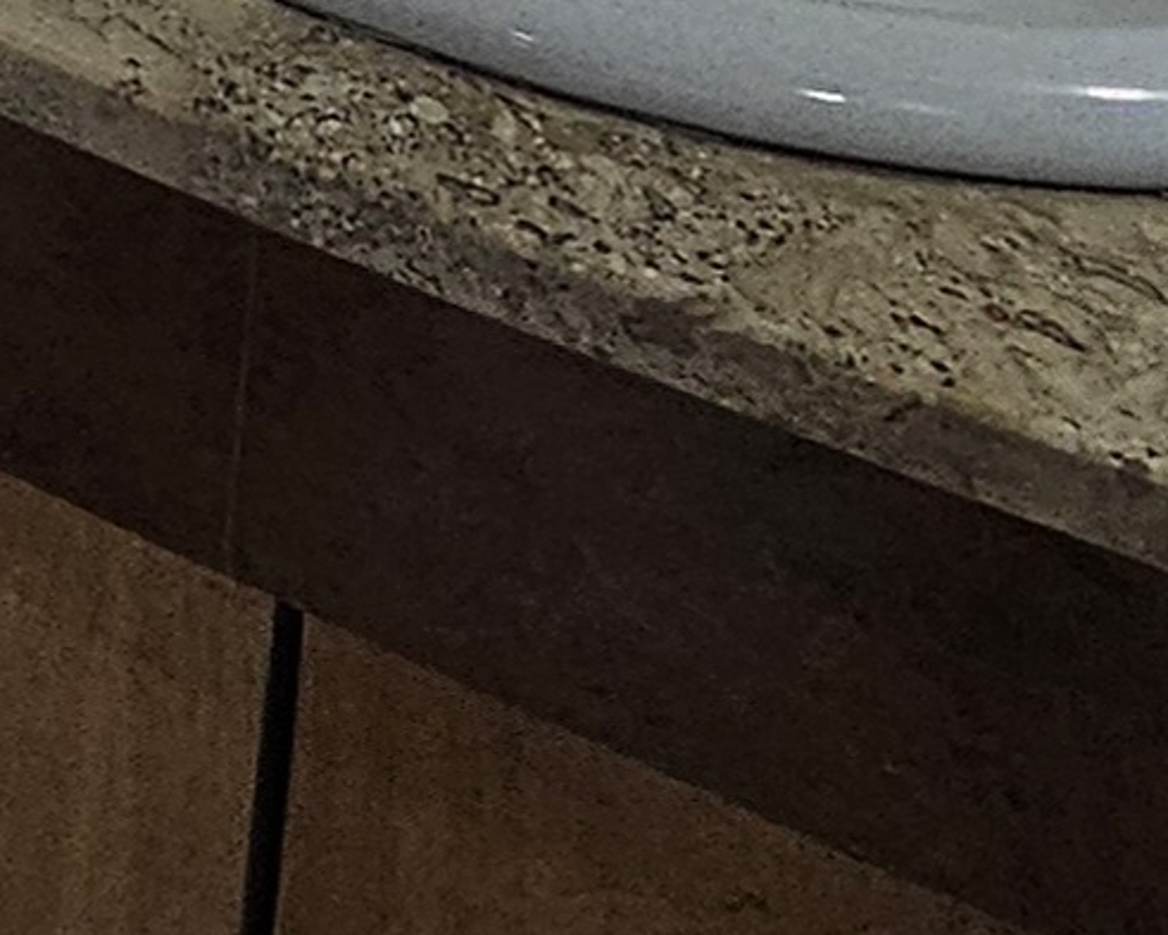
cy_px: -1265
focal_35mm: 92
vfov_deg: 13.0
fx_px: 3181
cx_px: -1114
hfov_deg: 16.4
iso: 64
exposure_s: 1/120
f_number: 2.2
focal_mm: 2.2
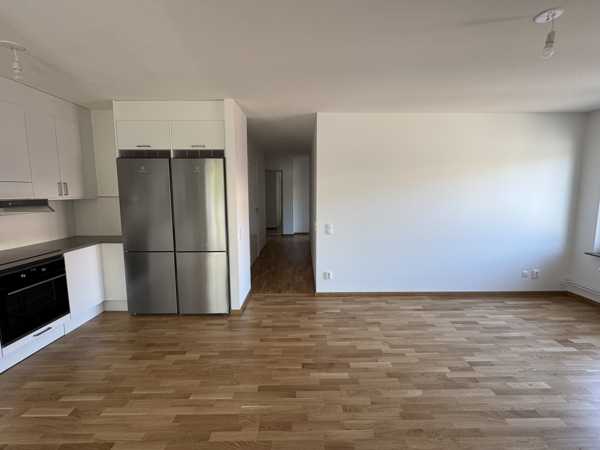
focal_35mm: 15
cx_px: 305
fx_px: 260
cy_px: 218
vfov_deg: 81.7
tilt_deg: -5.6
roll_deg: +0.3
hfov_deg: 98.2
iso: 125
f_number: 2.2
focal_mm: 2.22
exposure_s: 1/99
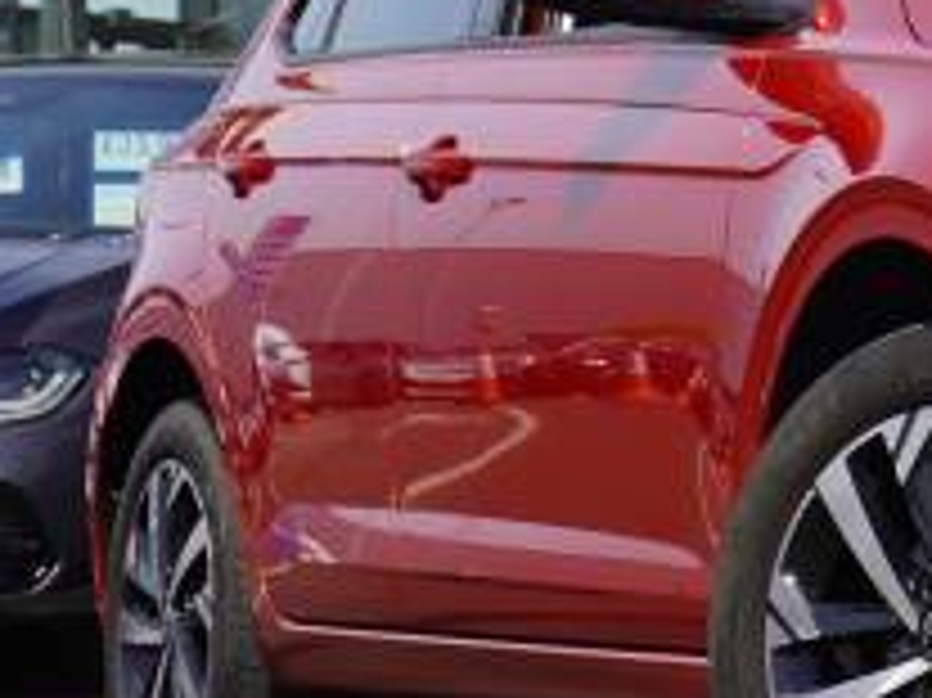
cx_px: 1391
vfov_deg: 6.8
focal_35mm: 218
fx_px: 5879
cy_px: 257
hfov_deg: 8.8
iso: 100
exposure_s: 1/100
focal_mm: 49
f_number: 8
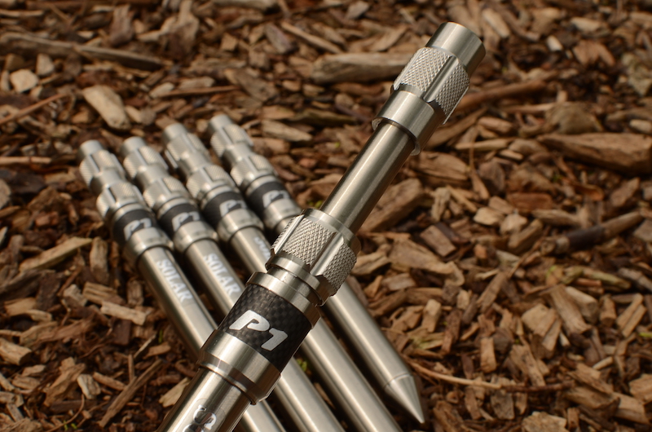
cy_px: 216
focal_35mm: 52
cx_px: 326
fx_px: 949
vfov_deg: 25.6
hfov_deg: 37.9
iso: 100
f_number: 13
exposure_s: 1/60
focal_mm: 35
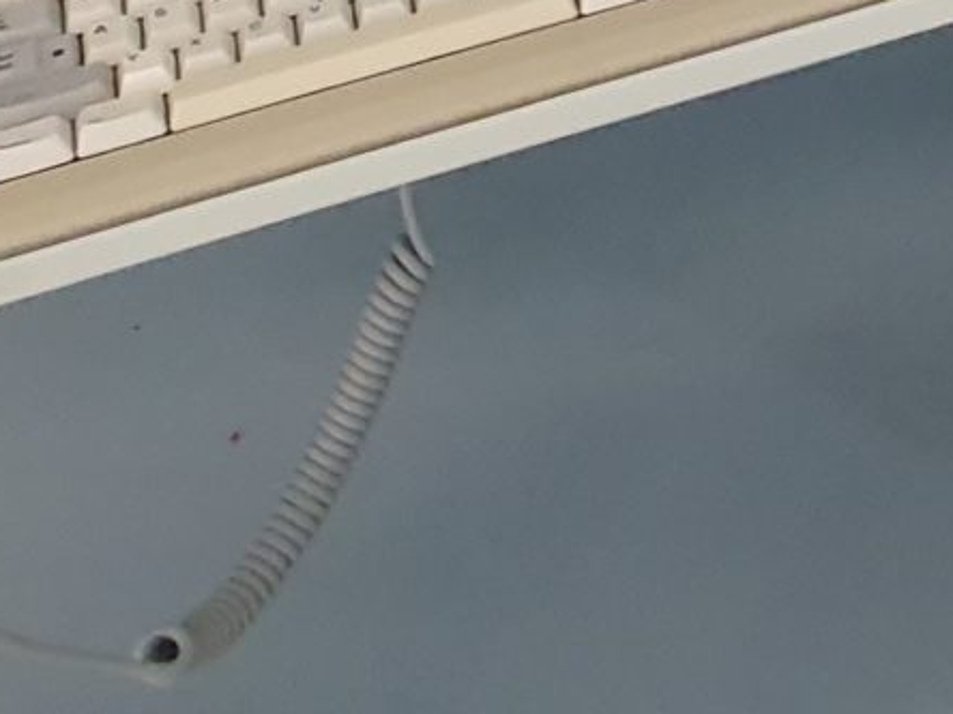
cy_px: -1173
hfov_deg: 11.2
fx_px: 4130
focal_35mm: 150
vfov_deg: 8.7
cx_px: 2202
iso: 320
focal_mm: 4.3
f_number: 2.4
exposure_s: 1/50
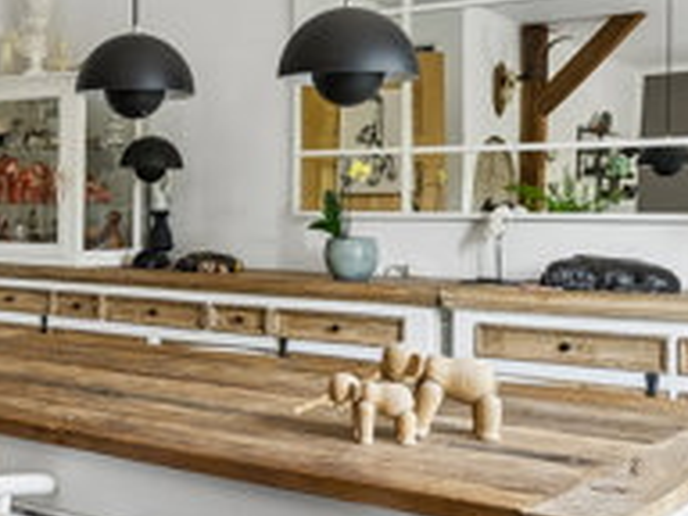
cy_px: 195
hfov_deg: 32.7
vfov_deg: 26.0
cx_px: 75
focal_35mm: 56
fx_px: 1113
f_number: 5
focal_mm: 14
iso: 160
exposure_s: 1/20
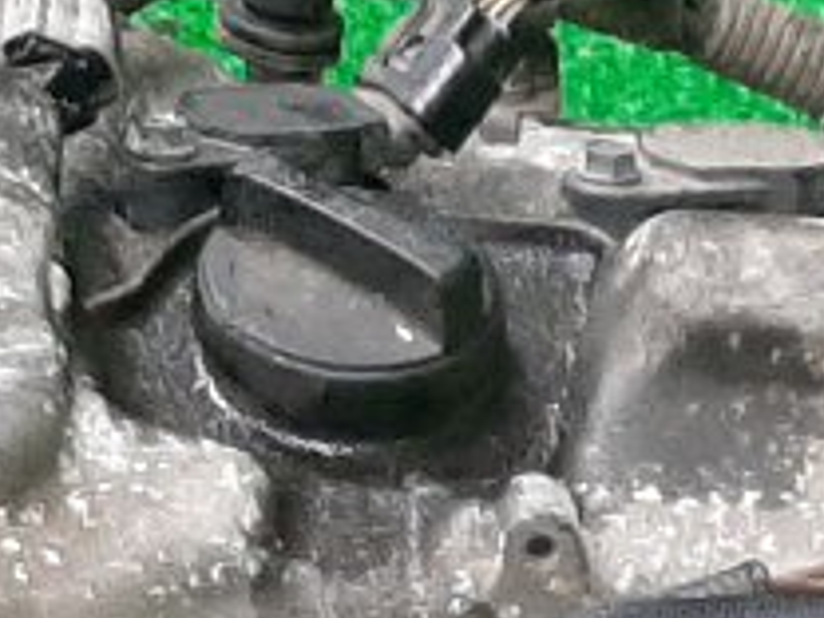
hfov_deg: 10.8
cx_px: 998
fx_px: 4285
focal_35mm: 180
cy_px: 1561
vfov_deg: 7.6
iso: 230
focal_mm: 3.93
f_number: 1.7
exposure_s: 1/50
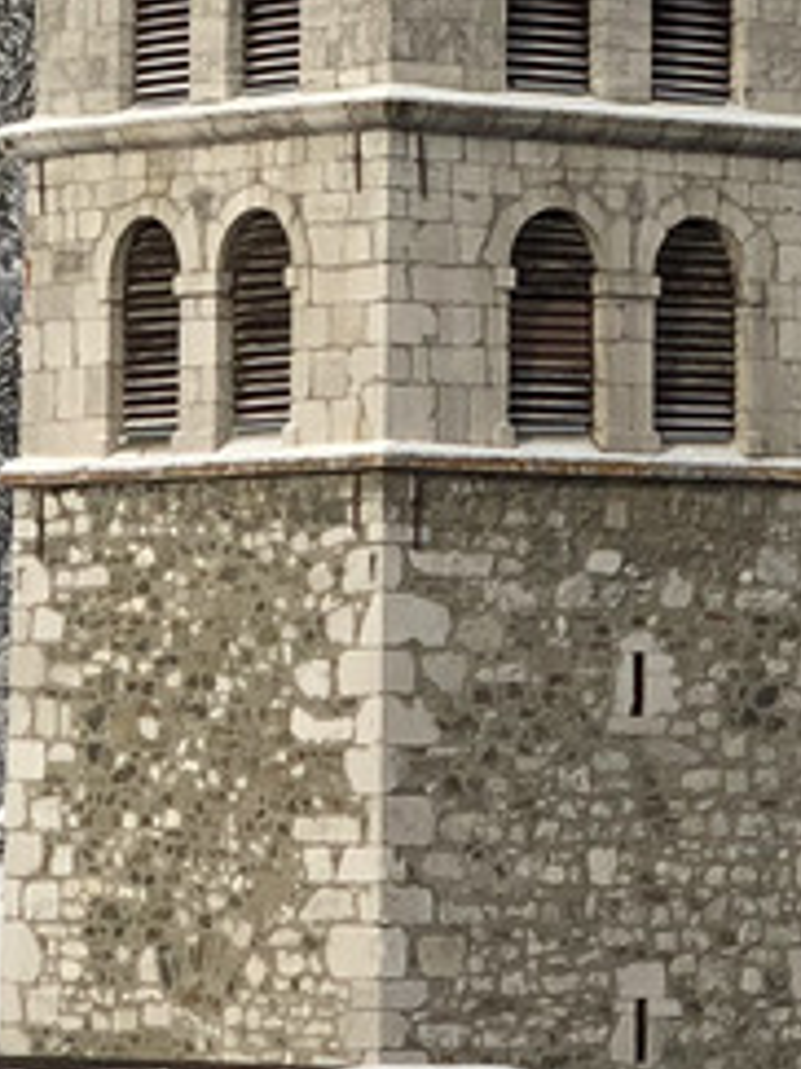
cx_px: 493
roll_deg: +0.6
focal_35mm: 257
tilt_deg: +10.4
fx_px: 7936
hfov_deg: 5.8
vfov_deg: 7.6
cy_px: -537
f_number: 2.4
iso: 16
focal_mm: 6
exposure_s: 1/1230
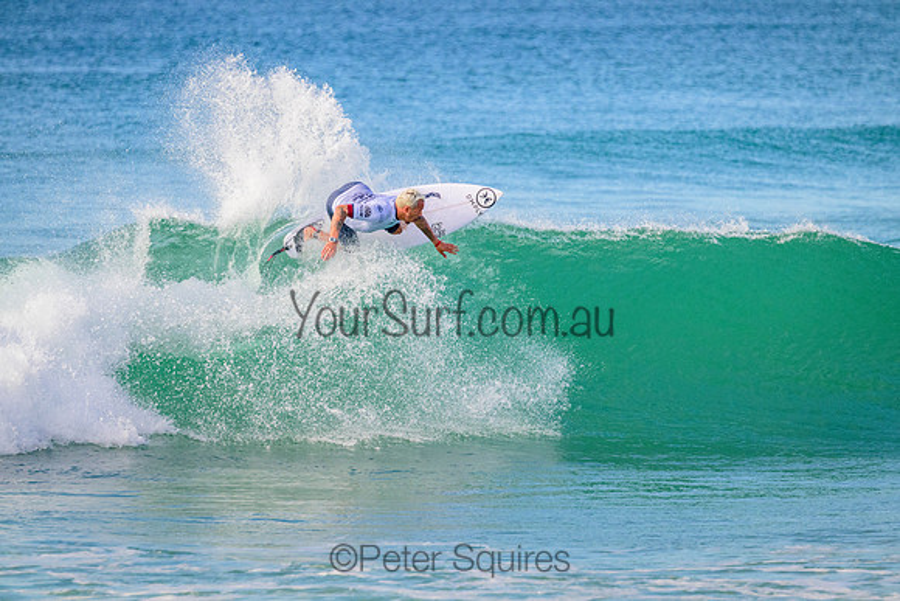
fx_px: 15753
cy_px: 300
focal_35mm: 630
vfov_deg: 2.2
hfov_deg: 3.3
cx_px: 450
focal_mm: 630
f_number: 11
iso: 2200
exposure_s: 1/2000
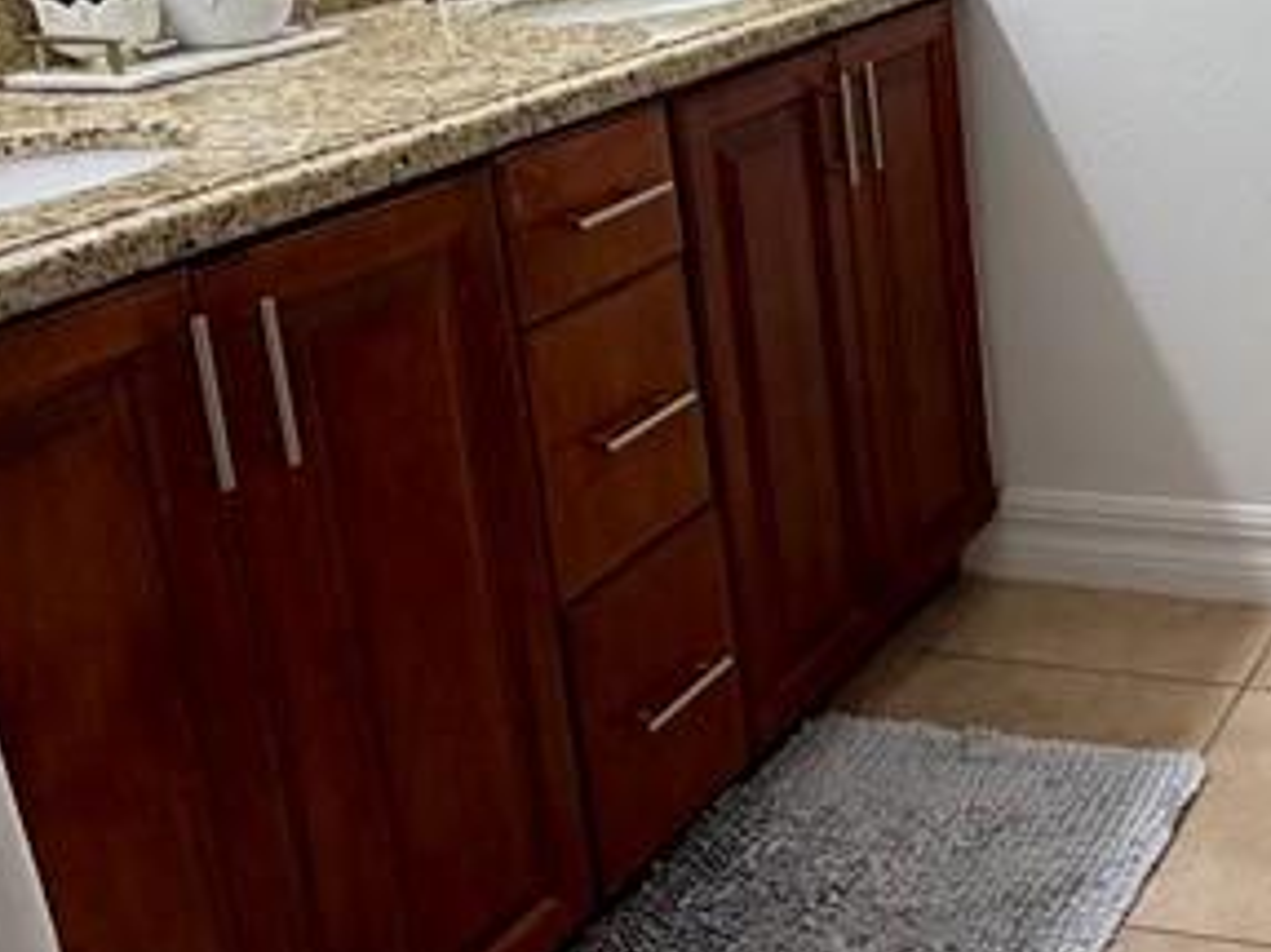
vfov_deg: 27.8
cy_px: 62
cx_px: 1453
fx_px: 1835
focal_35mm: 50
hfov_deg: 32.7
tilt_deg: -11.8
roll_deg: +2.2
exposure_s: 1/120
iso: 100
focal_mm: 2.22
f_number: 2.2
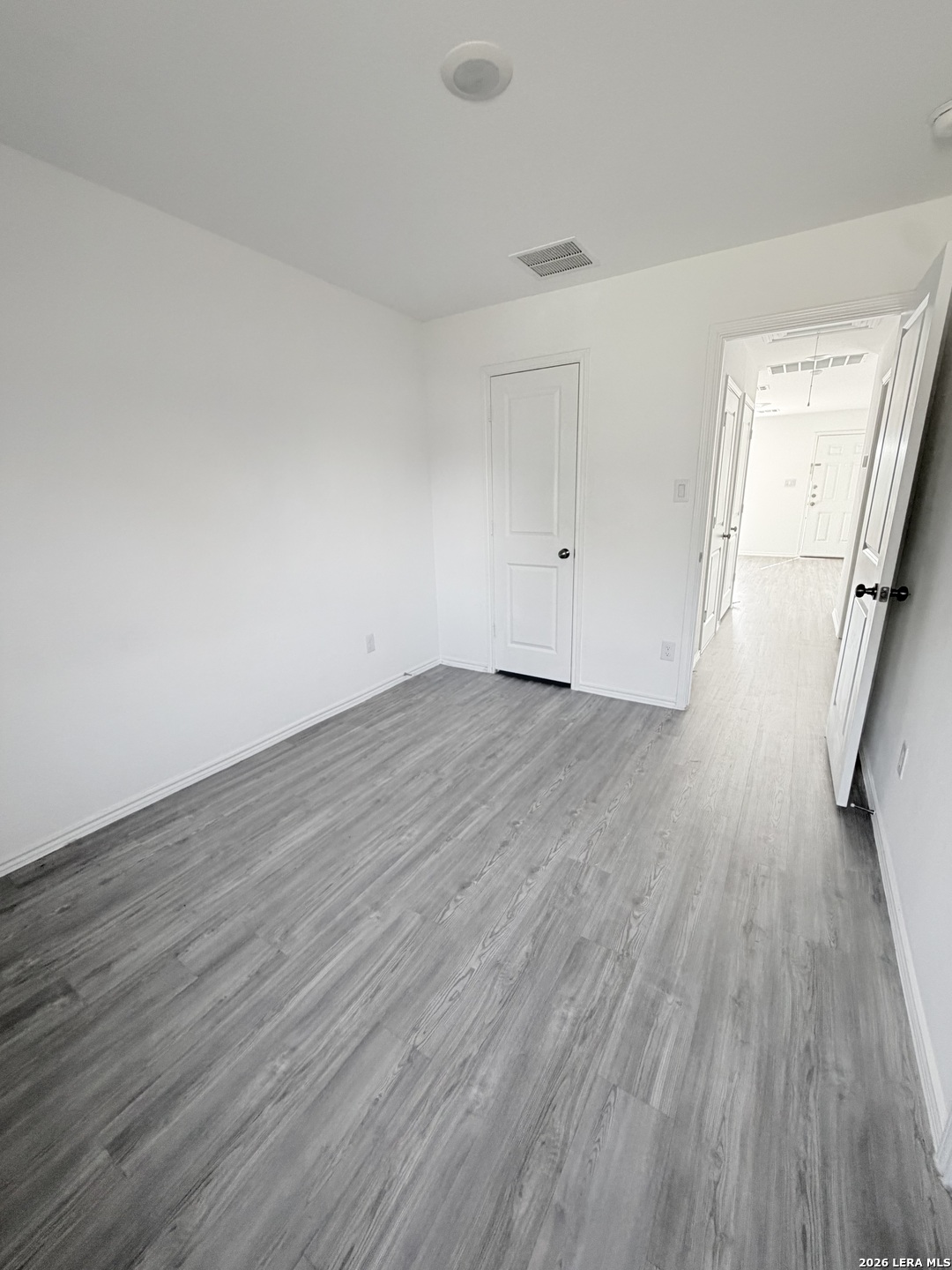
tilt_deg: -15.5
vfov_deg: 102.1
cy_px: 635
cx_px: 476
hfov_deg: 85.7
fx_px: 513
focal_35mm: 14
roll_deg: +1.5
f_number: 2.2
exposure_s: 1/99
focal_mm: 2.22
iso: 320
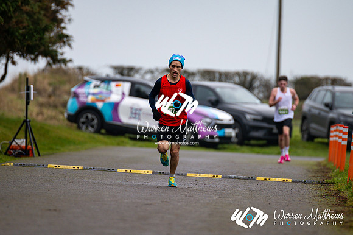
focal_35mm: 450
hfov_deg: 4.6
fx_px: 4410
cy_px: 118
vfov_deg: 3.1
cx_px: 176
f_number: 2.8
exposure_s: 1/1600
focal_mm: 300
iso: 280
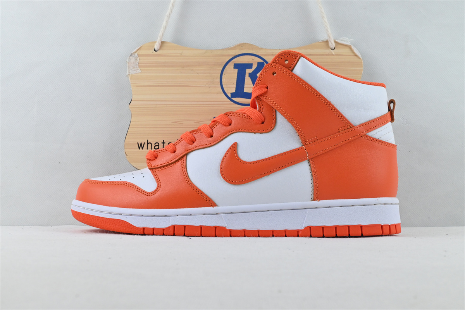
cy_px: 155
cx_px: 232
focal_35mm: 40
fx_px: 513
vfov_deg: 33.6
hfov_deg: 48.7
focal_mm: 26.5
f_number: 10
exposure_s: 1/160
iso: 1000
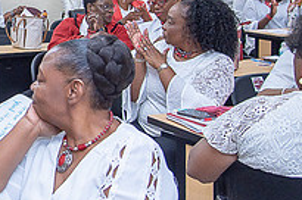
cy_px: 21
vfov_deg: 15.8
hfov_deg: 22.0
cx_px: -66
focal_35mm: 85
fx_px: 712
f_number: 4
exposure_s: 1/200
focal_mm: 30
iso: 800
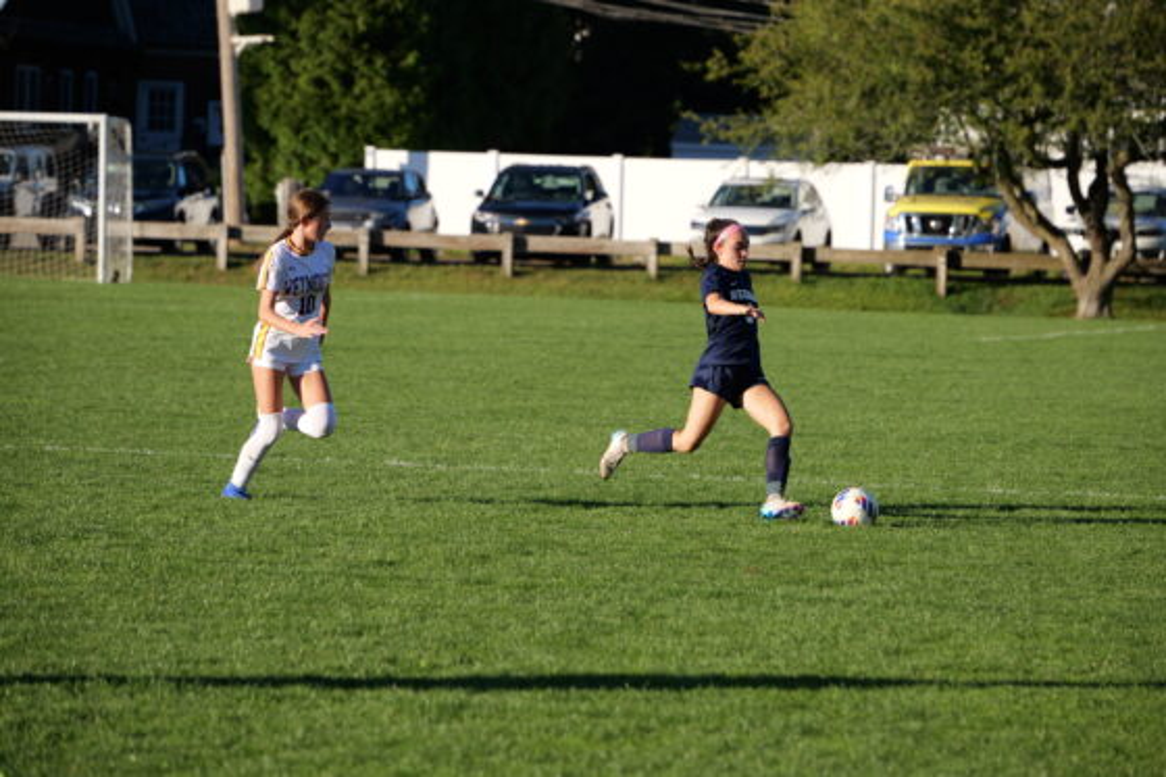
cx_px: 583
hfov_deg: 10.9
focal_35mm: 188
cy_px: 388
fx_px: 6087
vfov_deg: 7.3
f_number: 5.6
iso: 320
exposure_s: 1/1000
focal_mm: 188
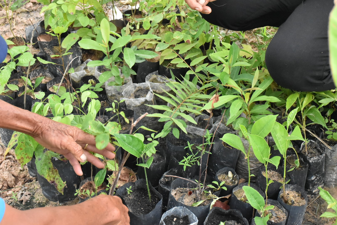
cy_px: 112
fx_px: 674
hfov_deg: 28.1
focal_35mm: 72
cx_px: 168
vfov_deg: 18.9
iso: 3200
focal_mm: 48
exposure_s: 1/250
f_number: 8
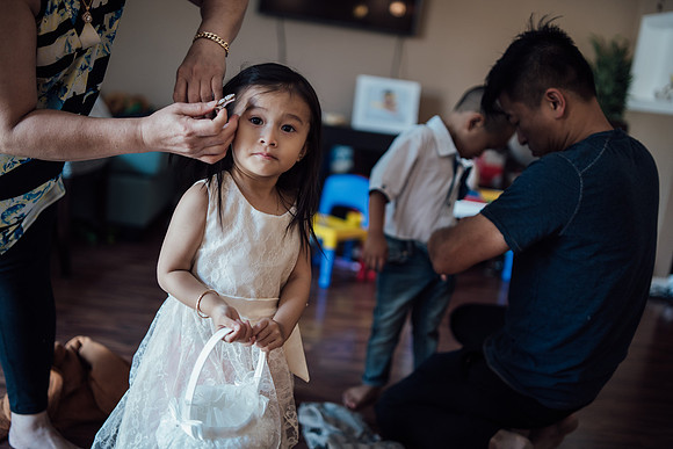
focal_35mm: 35
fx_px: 654
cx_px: 336
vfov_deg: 37.9
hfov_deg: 54.4
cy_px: 224
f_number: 1.4
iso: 400
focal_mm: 35
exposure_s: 1/160
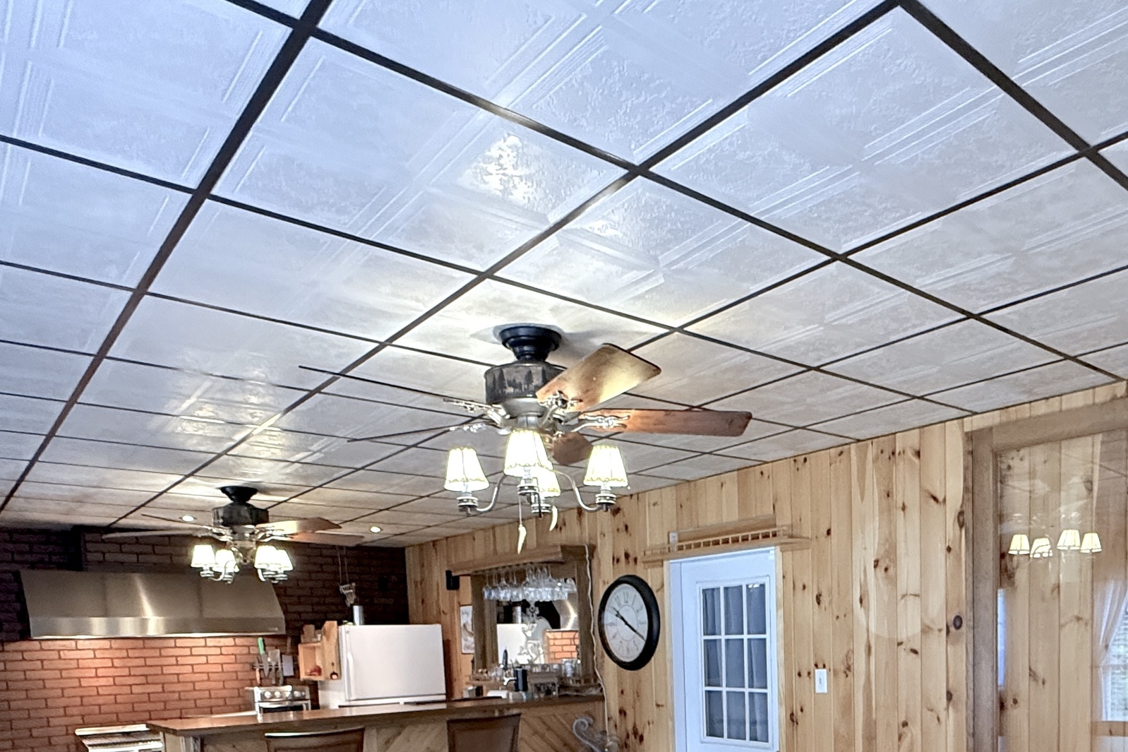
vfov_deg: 41.5
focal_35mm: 28
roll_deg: +1.9
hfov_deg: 64.1
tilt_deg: -5.1
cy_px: 720
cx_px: 736
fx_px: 877
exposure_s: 1/60
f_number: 2.2
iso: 640
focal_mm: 2.22
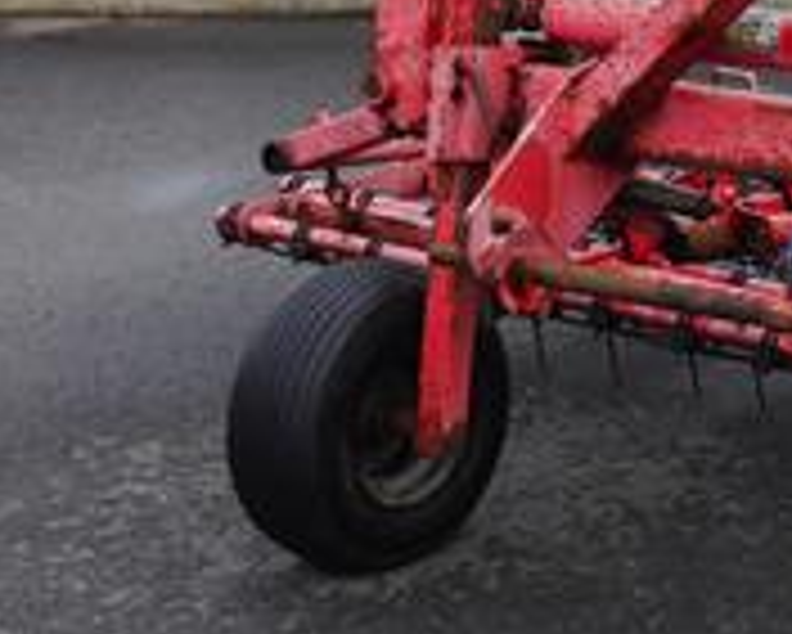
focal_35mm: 156
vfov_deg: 9.7
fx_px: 3659
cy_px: -189
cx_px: 1280
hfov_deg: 11.7
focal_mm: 22
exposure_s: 1/250
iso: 160
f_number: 6.3
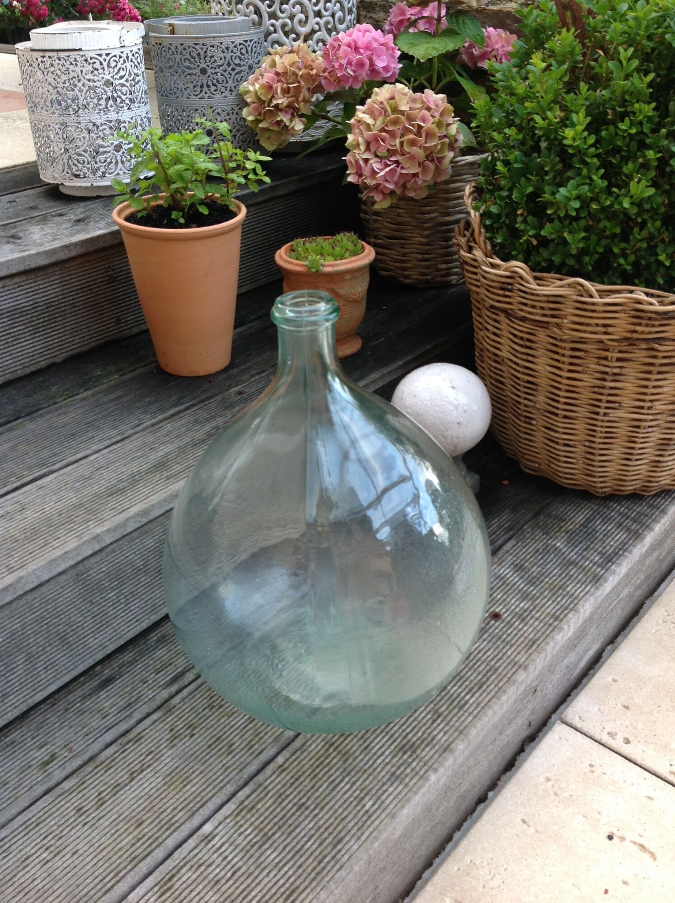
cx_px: 338
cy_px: 452
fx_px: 912
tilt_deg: -30.9
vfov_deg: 52.7
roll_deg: +2.3
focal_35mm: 35
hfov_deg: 40.6
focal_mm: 4.28
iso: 50
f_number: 2.4
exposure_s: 1/30
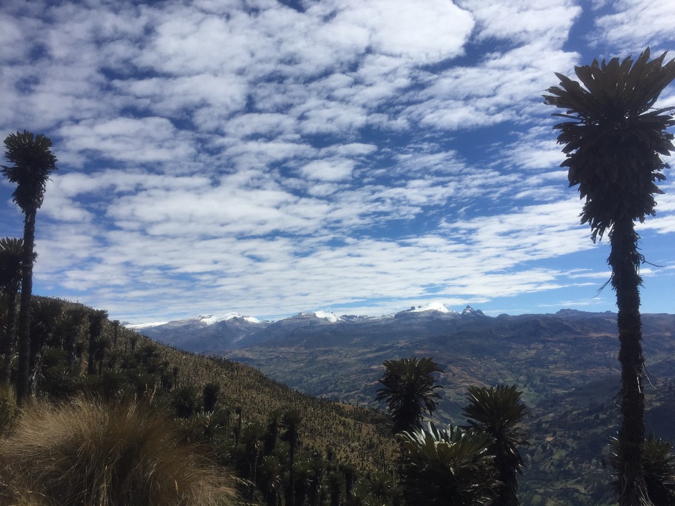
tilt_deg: +9.5
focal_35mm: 29
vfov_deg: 48.2
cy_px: 253
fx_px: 565
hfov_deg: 61.7
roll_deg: +2.3
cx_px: 338
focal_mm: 4.15
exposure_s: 1/4950
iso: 32
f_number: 2.2
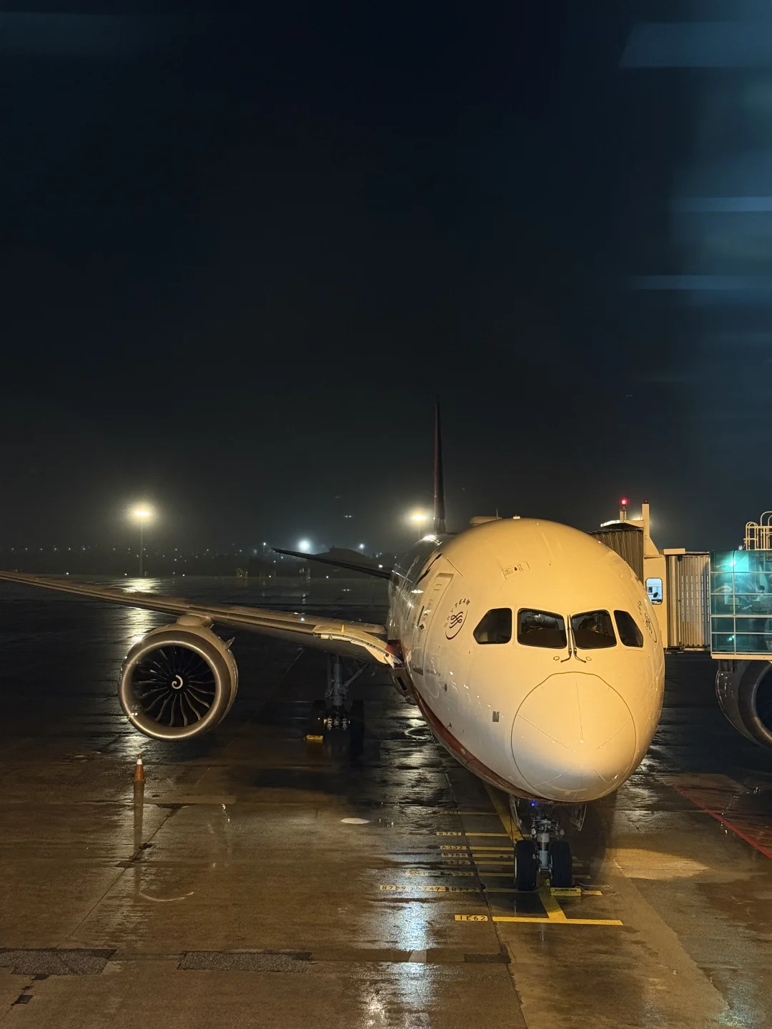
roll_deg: -1.0
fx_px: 1427
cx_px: 386
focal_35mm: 48
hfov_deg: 30.3
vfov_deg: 39.7
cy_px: 514
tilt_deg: +1.8
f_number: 1.78
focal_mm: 6.76
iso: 320
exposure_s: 1/40
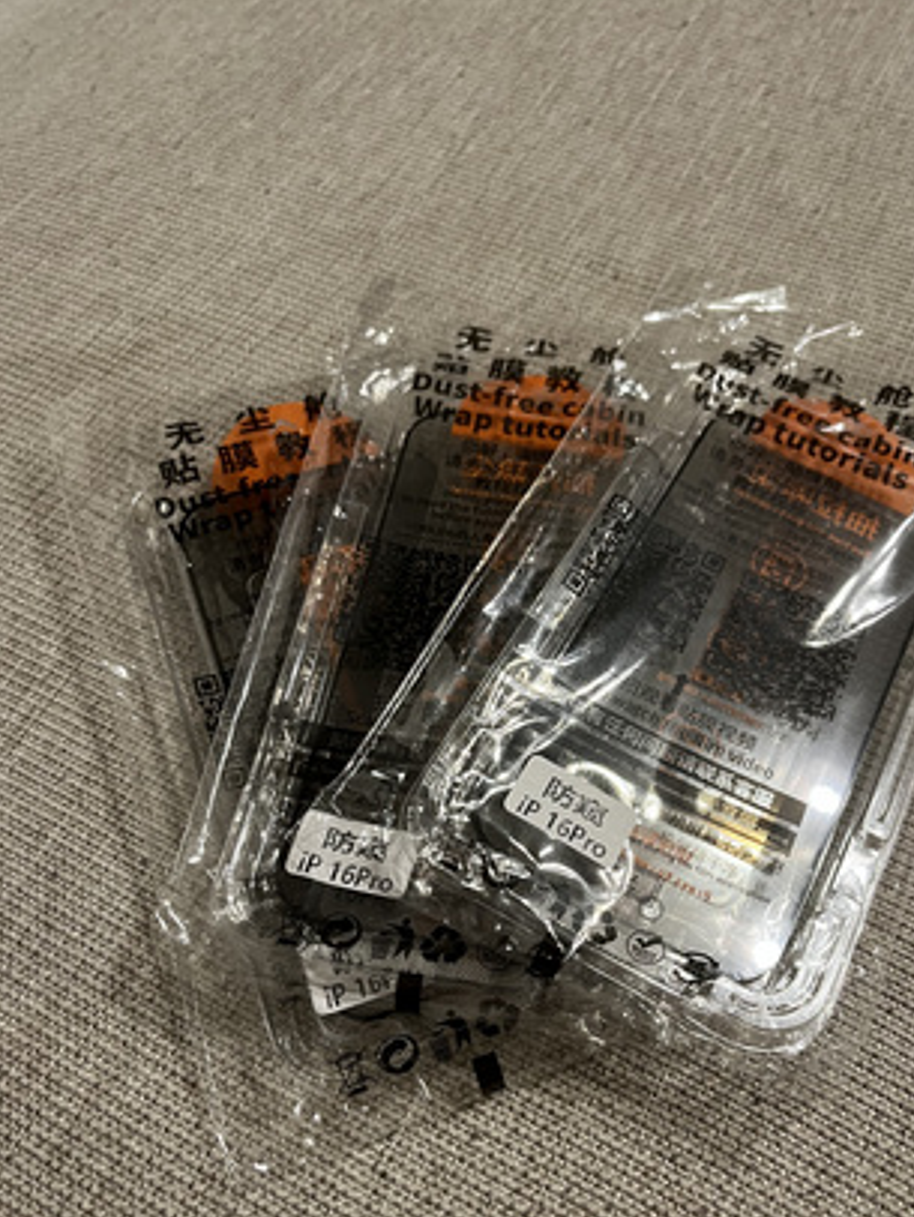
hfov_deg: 44.1
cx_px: 526
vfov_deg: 56.3
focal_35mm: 32
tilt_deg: -60.0
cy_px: 734
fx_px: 1125
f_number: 1.6
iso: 125
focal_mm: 5.1
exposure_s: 1/50
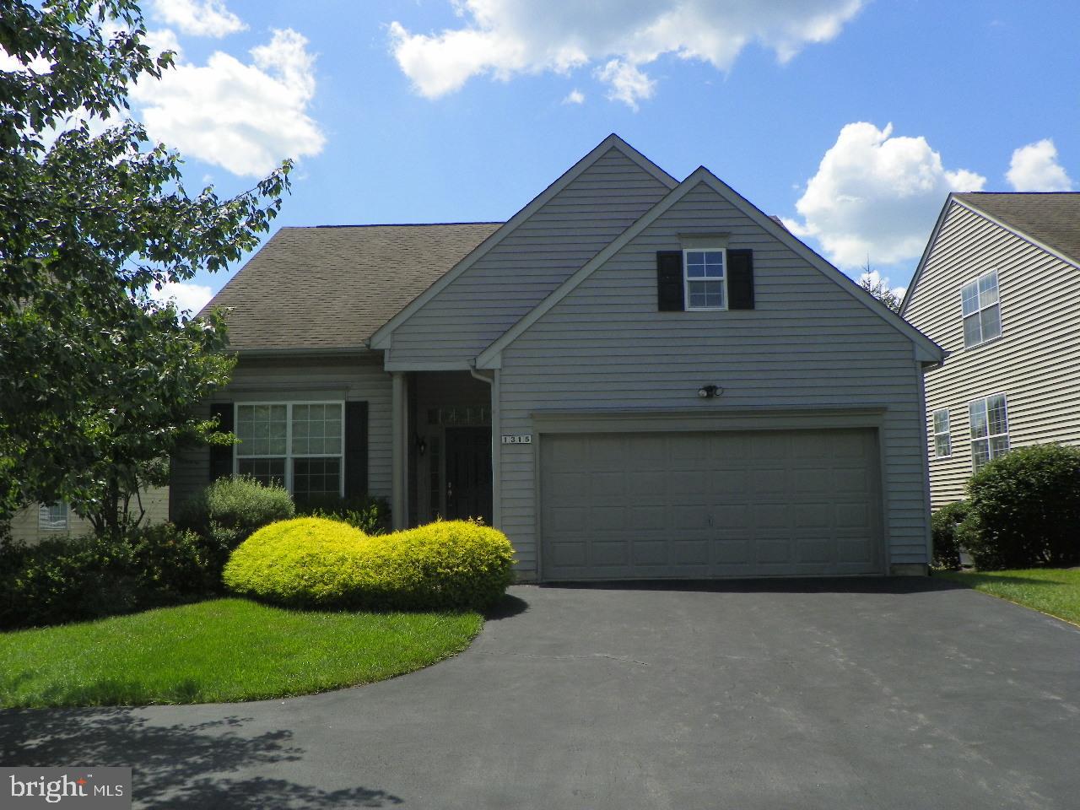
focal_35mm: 34
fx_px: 1061
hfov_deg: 54.0
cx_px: 540
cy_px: 405
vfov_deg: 41.8
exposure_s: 1/500
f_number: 5
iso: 64
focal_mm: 6.1
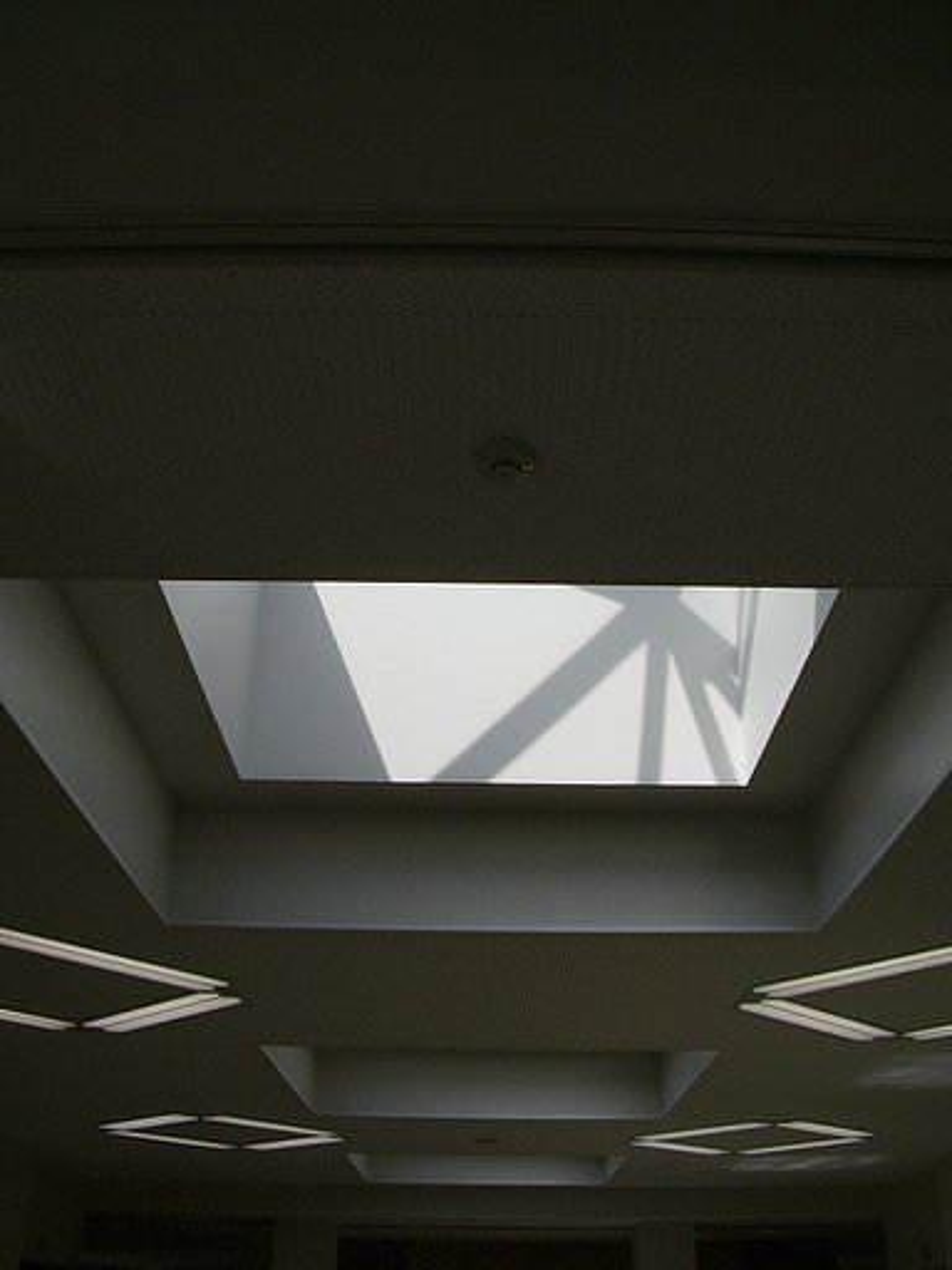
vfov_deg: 52.6
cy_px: 635
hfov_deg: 40.7
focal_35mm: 35
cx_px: 476
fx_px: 1283
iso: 80
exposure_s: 1/640
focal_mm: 5.8
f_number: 4.3
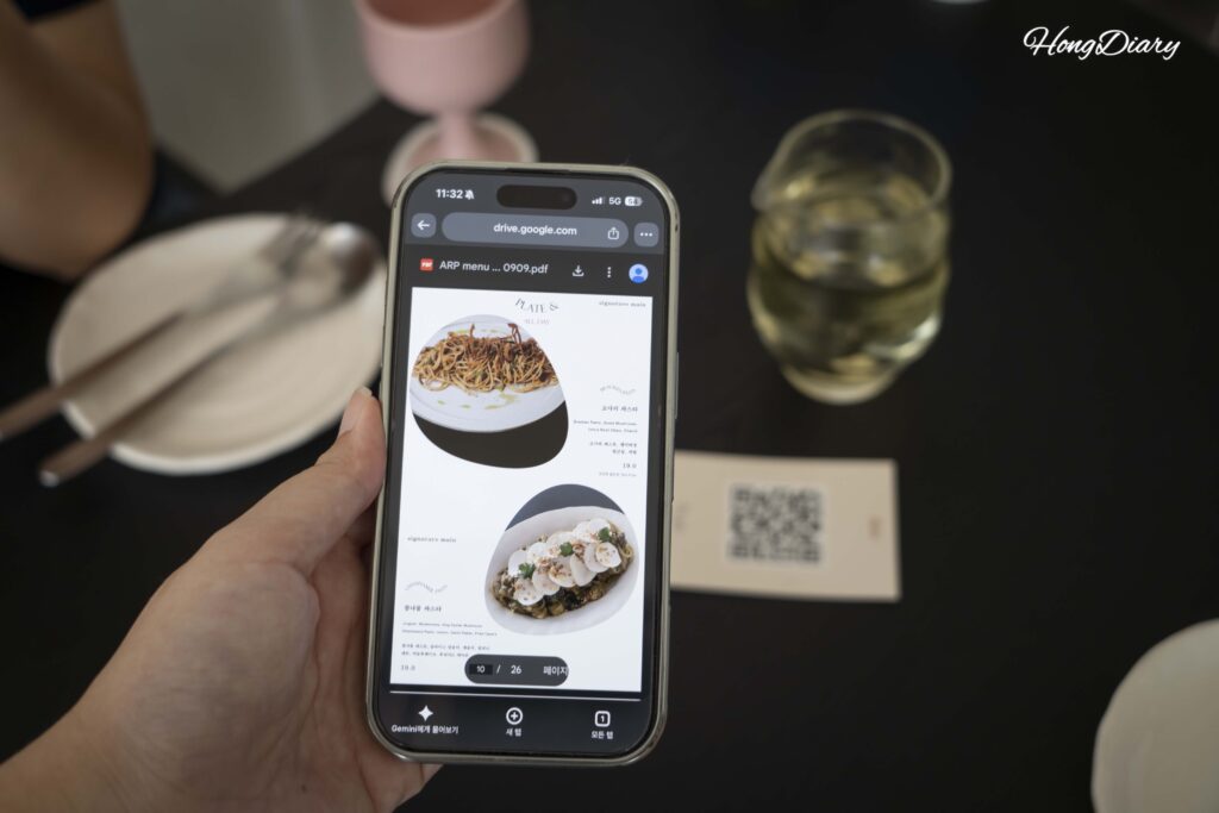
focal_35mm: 44
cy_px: 406
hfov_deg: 44.5
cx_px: 610
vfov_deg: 30.5
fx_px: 1490
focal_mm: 44
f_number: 5.6
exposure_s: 1/60
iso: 320
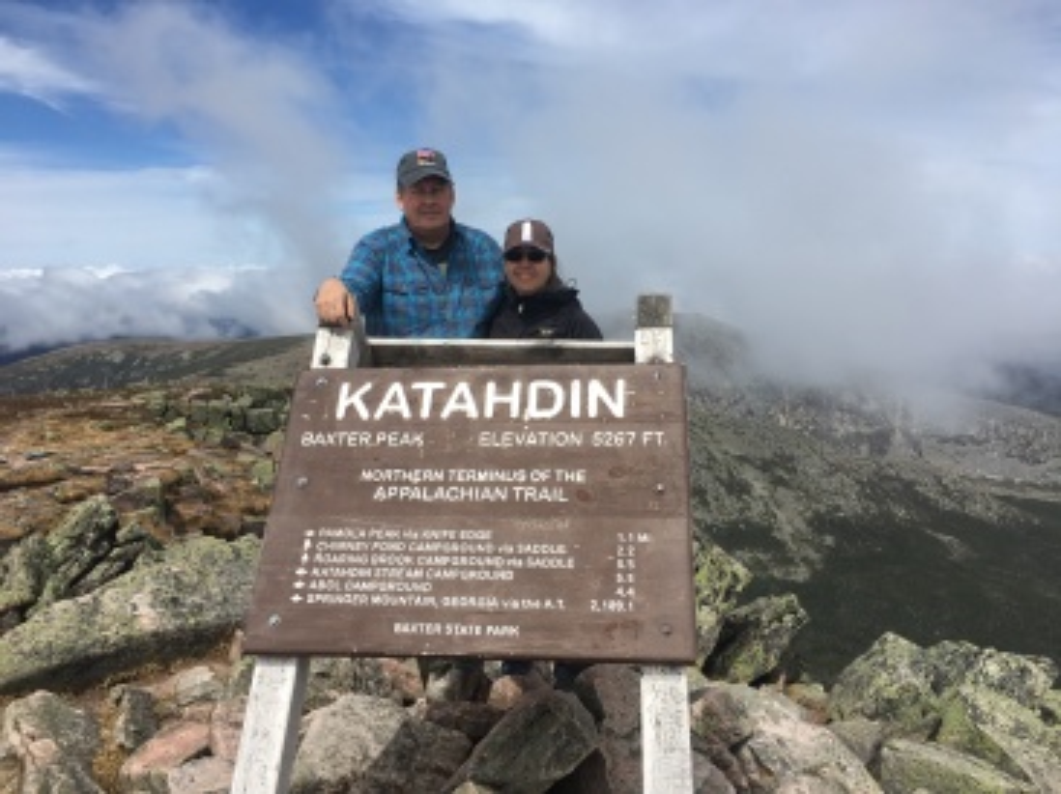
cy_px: 397
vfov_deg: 48.2
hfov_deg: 61.7
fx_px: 888
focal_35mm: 29
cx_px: 530
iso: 25
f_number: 2.2
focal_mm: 4.15
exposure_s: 1/2331
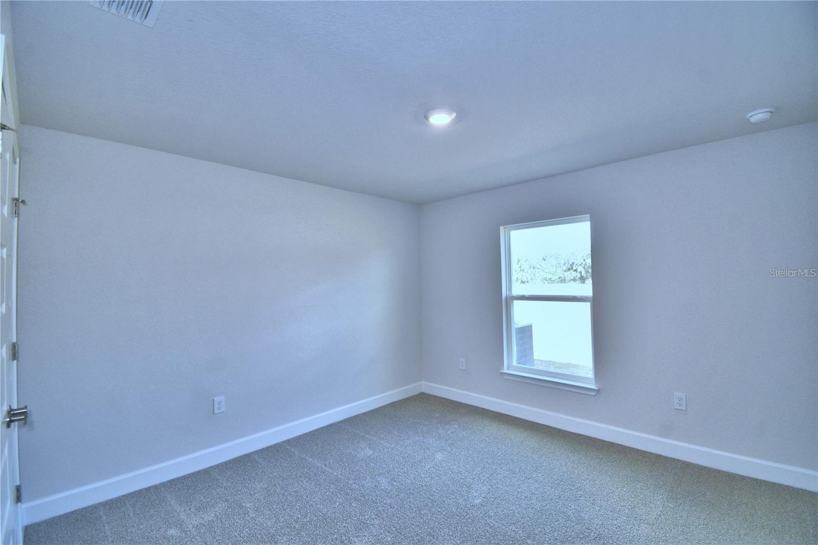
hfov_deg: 100.4
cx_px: 409
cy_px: 272
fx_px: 341
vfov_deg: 77.3
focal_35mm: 15
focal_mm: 10
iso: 180
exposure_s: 1/60
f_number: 4.5
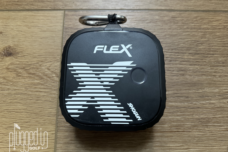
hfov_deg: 71.5
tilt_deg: -79.3
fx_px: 158
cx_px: 114
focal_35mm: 25
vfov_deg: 51.3
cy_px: 72
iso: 400
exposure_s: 1/60
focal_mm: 6.86
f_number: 1.78
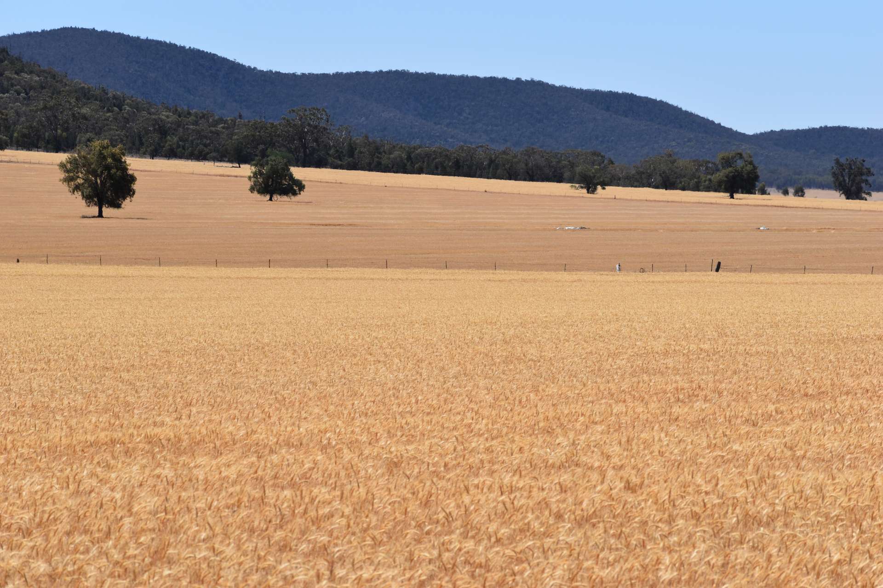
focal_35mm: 188
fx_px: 4599
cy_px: 294
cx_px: 442
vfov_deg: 7.3
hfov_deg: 11.0
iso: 200
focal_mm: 125
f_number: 10
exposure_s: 1/400
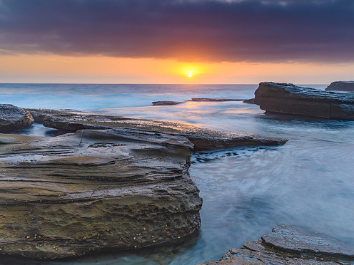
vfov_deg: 51.3
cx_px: 203
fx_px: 276
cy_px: 129
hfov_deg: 65.0
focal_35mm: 27
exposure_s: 2
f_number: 13
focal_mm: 16
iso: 50
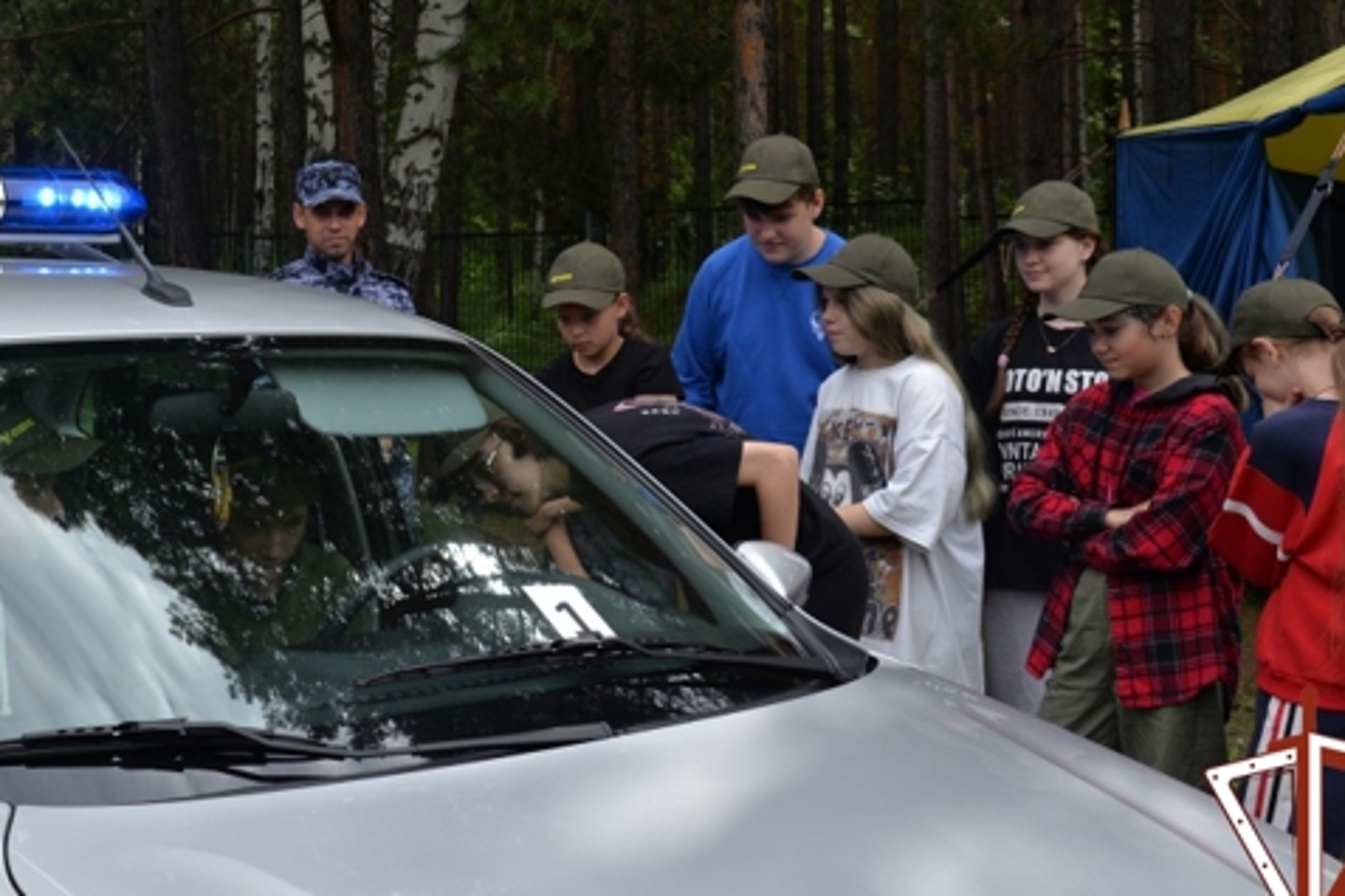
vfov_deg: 24.5
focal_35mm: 55
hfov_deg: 35.7
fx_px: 2055
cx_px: 391
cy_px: 307
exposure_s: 1/250
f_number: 8
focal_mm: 35
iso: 200
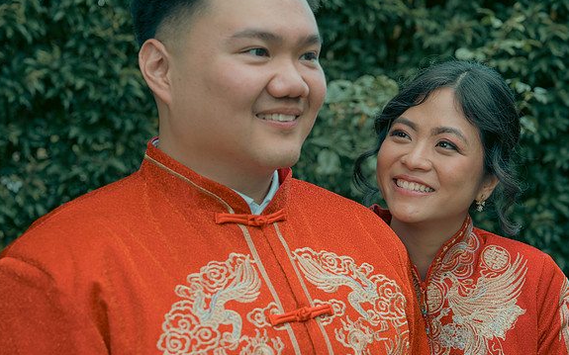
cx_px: 284
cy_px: 183
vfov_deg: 18.1
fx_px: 1116
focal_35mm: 72
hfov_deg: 28.6
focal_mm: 70
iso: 400
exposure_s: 1/160
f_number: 5.6
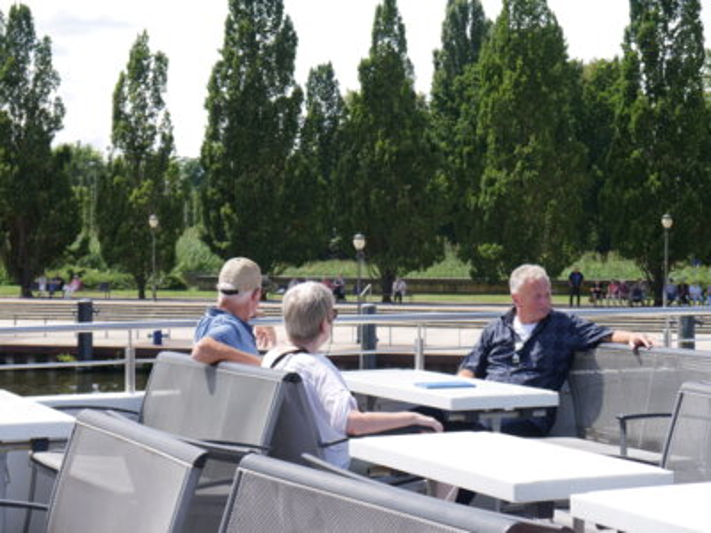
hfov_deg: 23.3
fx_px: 1725
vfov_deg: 17.6
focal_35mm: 84
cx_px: 356
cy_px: 266
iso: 200
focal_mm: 42
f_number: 7.1
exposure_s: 1/320
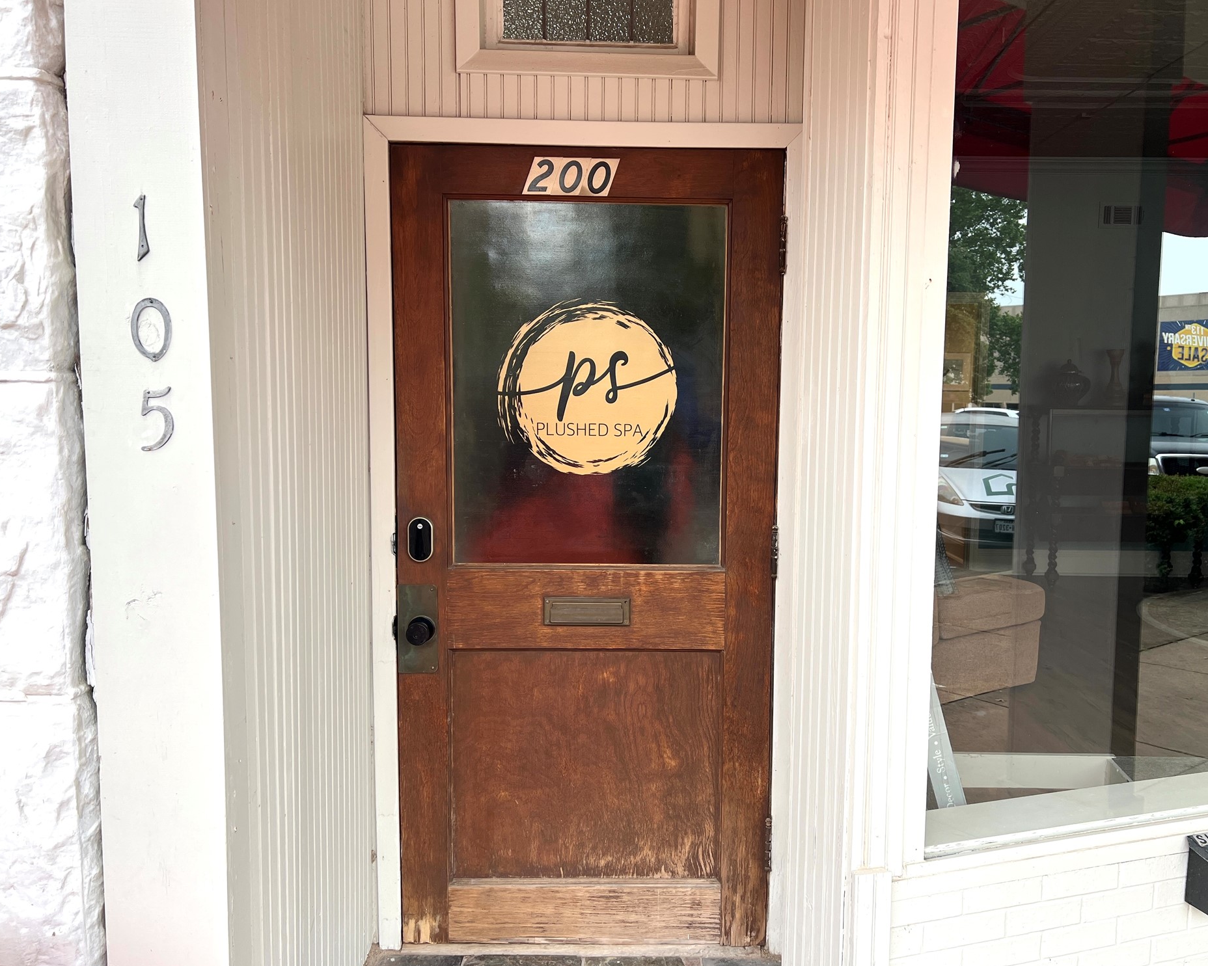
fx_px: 1001
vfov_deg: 51.5
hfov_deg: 62.1
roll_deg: -0.5
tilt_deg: -5.6
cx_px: 657
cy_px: 486
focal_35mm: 28
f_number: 1.5
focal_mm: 5.7
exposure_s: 1/132
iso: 32
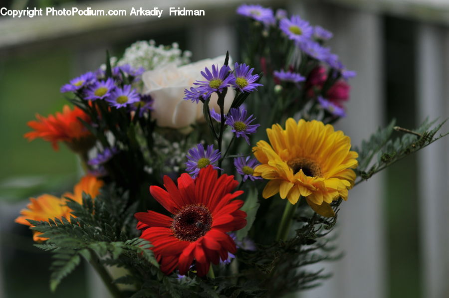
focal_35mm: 128
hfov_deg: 16.1
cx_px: 224
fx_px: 1588
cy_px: 149
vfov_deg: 10.7
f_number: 2.2
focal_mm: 85
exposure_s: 1/500
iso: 200
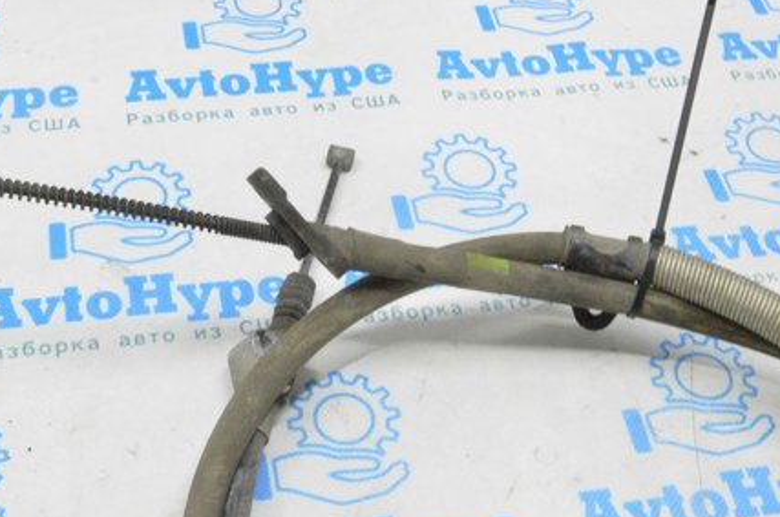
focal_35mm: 63
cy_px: 220
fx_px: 1362
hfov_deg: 31.9
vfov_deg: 21.5
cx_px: 358
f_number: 20
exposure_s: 1/15
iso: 6400
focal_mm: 28
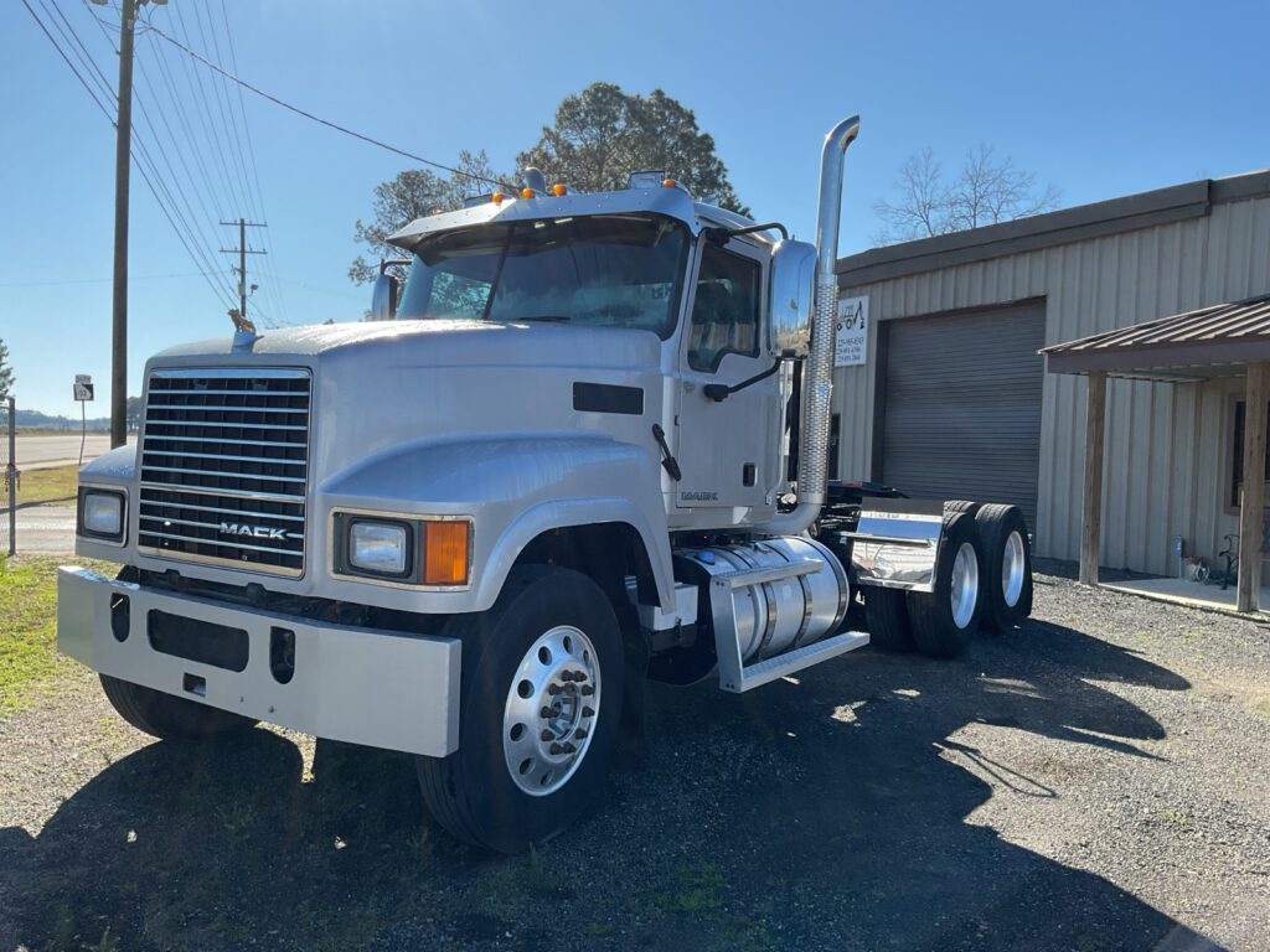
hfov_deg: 61.7
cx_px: 635
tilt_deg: -2.3
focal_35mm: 29
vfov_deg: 48.2
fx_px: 1064
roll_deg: -3.4
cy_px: 476
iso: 16
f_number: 1.8
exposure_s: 1/1250
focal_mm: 3
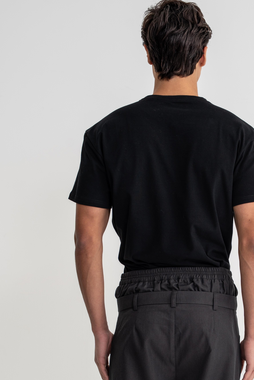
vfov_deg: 18.0
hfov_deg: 12.1
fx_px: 1189
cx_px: 200
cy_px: 332
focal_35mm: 112
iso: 100
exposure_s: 1/125
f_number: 7.1
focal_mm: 56.7
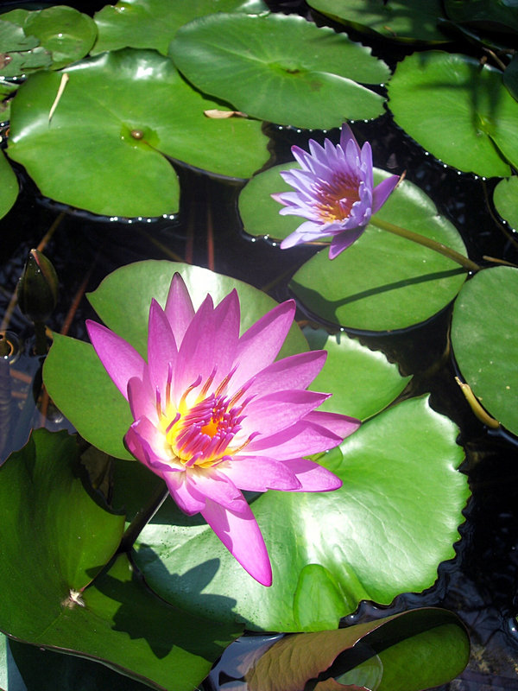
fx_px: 758
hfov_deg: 37.7
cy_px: 346
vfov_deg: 49.0
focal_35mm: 38
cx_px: 259
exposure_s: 1/485
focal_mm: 7.8
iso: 64
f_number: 4.8
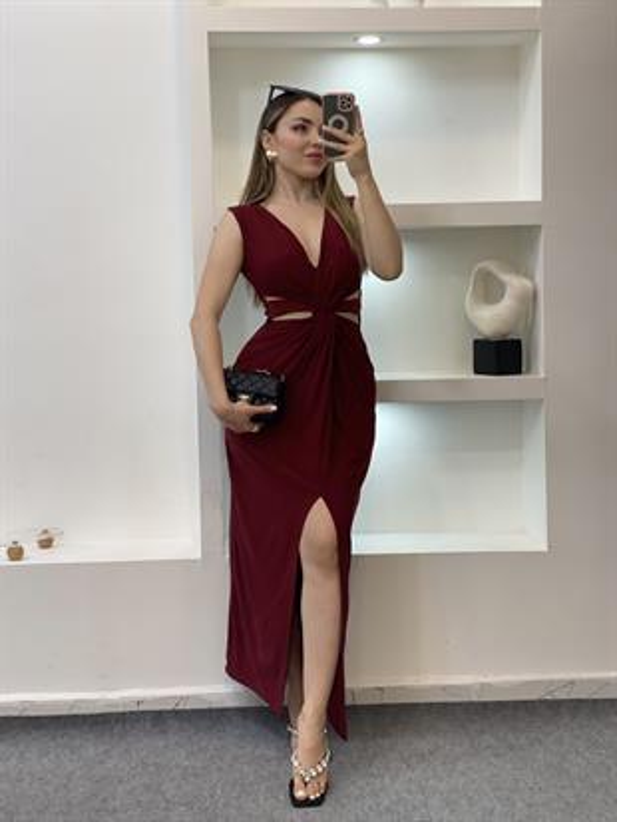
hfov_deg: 28.0
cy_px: 411
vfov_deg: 36.8
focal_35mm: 52
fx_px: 1235
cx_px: 308
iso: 80
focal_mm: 6
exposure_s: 1/100
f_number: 2
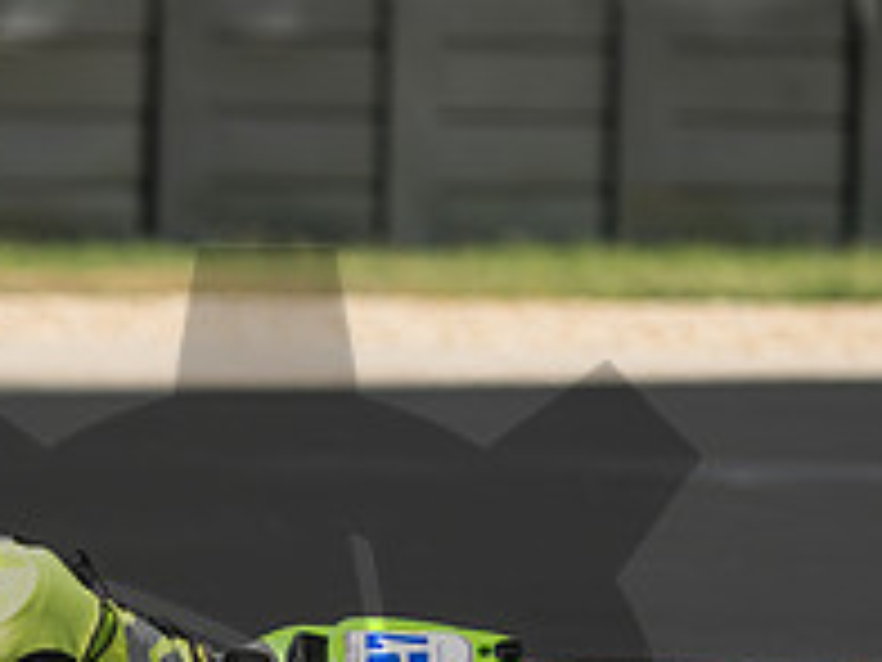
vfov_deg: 1.7
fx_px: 21760
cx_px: 266
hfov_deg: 2.3
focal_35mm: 854
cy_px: 799
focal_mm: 200
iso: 160
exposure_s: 1/1600
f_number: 2.8
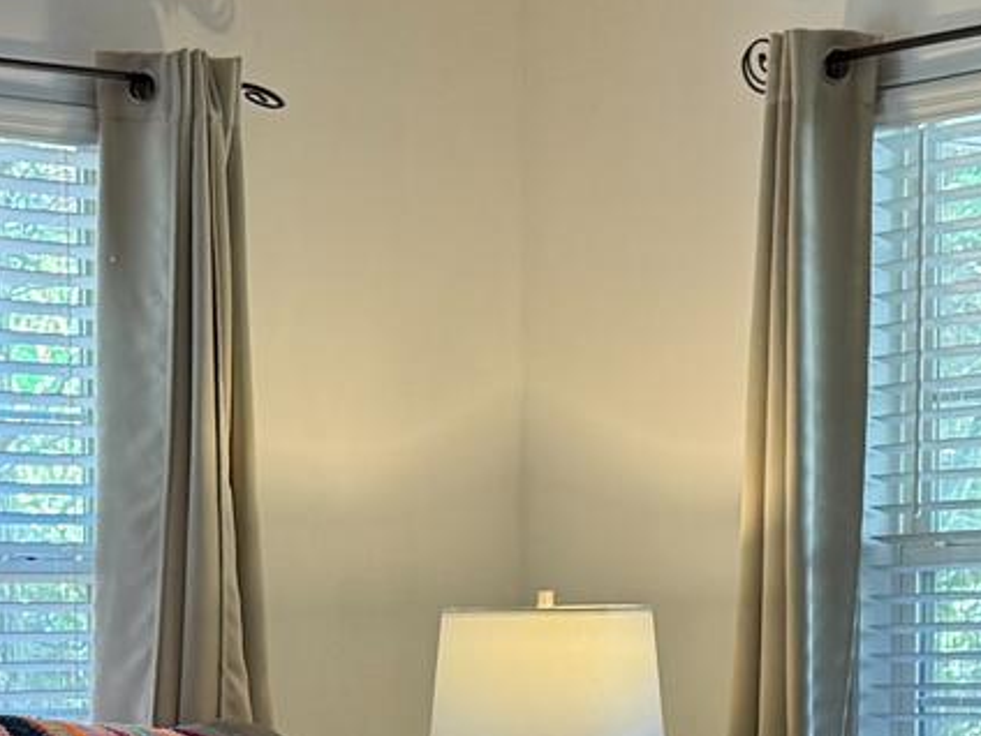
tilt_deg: -3.7
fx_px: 3287
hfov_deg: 16.9
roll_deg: +0.8
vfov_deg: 12.5
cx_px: 289
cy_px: 900
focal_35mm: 116
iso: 200
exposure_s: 1/60
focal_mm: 6.76
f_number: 1.78
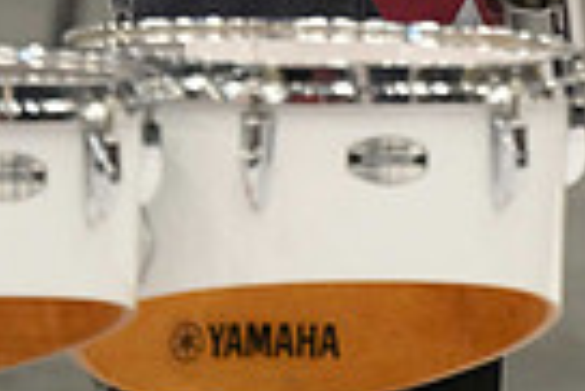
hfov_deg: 1.6
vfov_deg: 1.0
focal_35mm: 1322
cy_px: -408
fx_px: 21505
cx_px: 422
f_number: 5.6
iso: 6400
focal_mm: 400
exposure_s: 1/250
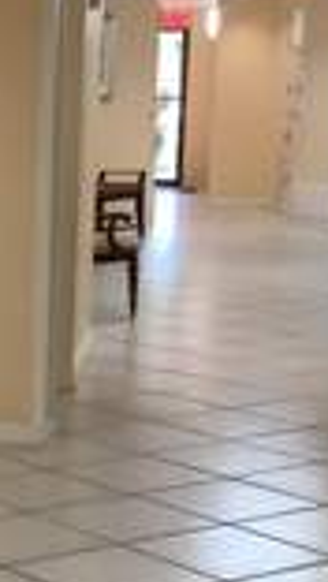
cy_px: 446
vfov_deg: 20.4
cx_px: -280
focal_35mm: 104
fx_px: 1605
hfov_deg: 10.9
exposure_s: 1/60
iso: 250
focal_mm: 3.3
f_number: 2.4
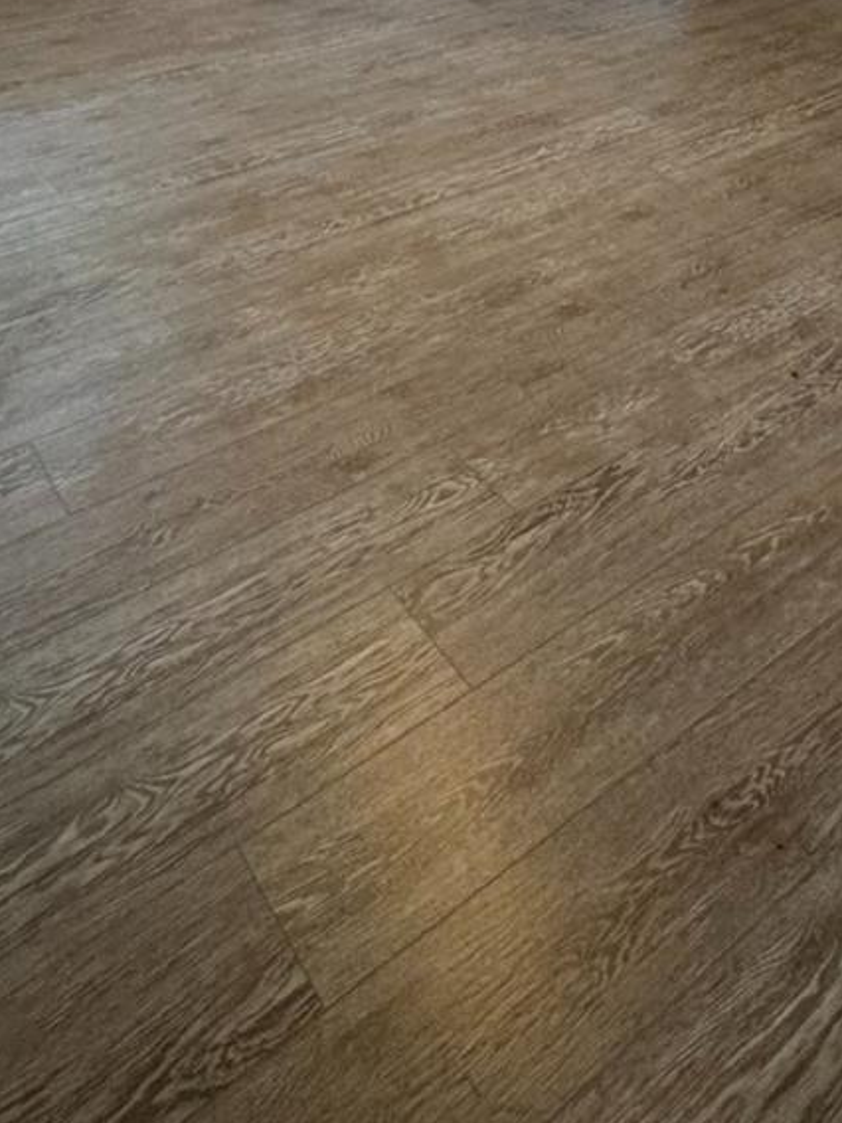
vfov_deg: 36.9
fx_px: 1200
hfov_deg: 38.5
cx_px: 347
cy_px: -257
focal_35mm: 37
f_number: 2.2
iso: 320
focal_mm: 2.22
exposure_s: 1/60
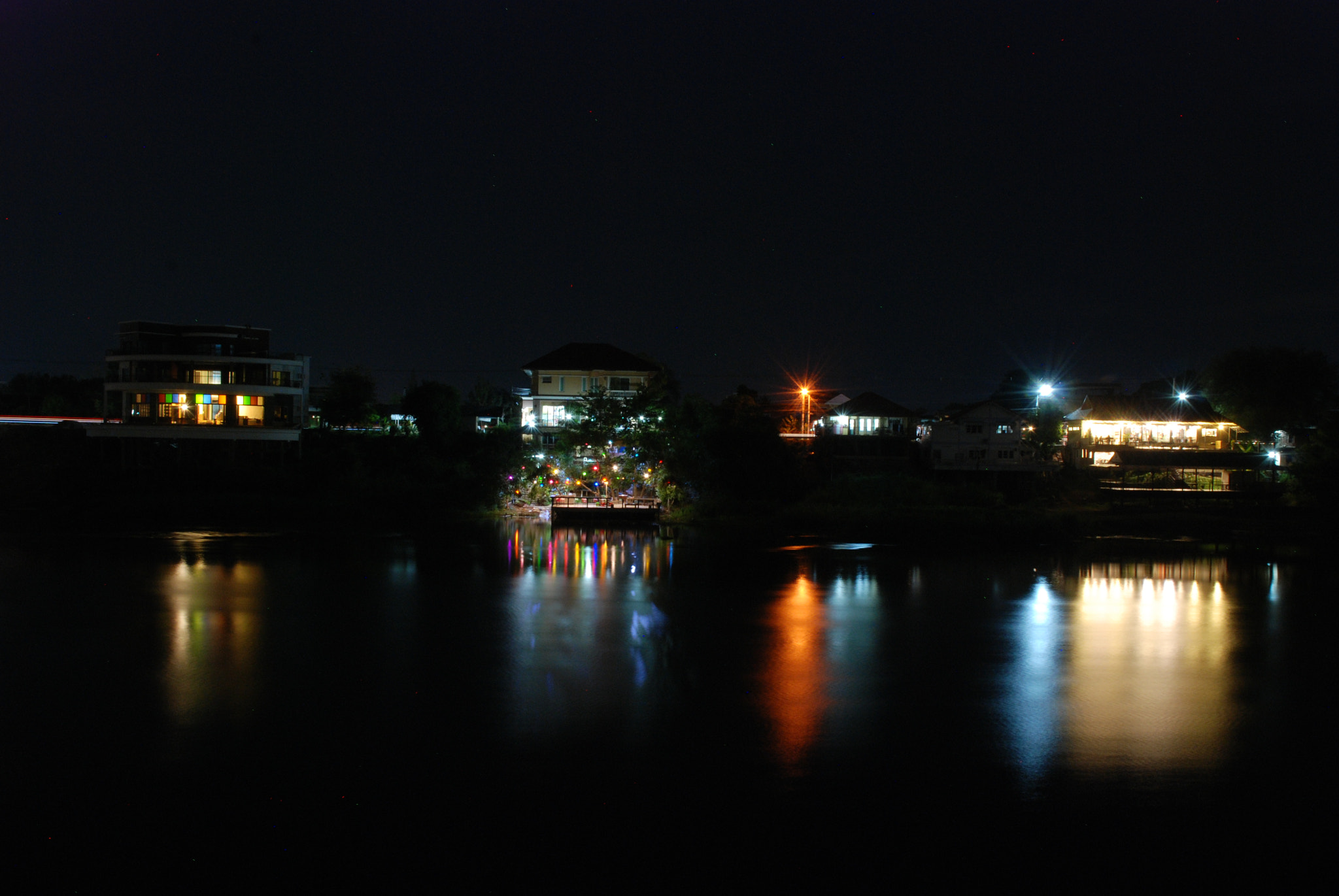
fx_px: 1229
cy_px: 448
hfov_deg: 57.2
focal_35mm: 33
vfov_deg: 40.1
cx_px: 670
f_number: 16
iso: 400
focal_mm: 22
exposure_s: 30
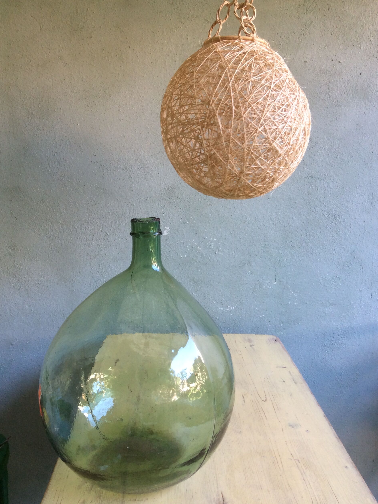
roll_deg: -0.3
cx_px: 184
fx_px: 481
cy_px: 246
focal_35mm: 33
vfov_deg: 55.4
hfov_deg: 42.9
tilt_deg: -9.3
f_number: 2.4
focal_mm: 3.3
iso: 40
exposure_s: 1/25
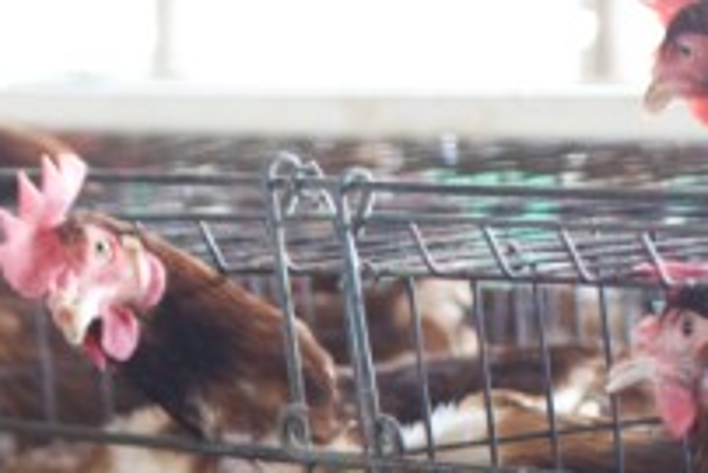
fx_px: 6239
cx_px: -1115
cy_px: 1046
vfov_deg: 4.3
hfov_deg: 6.2
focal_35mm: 317
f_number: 2.8
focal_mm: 50
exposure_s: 1/160
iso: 1600
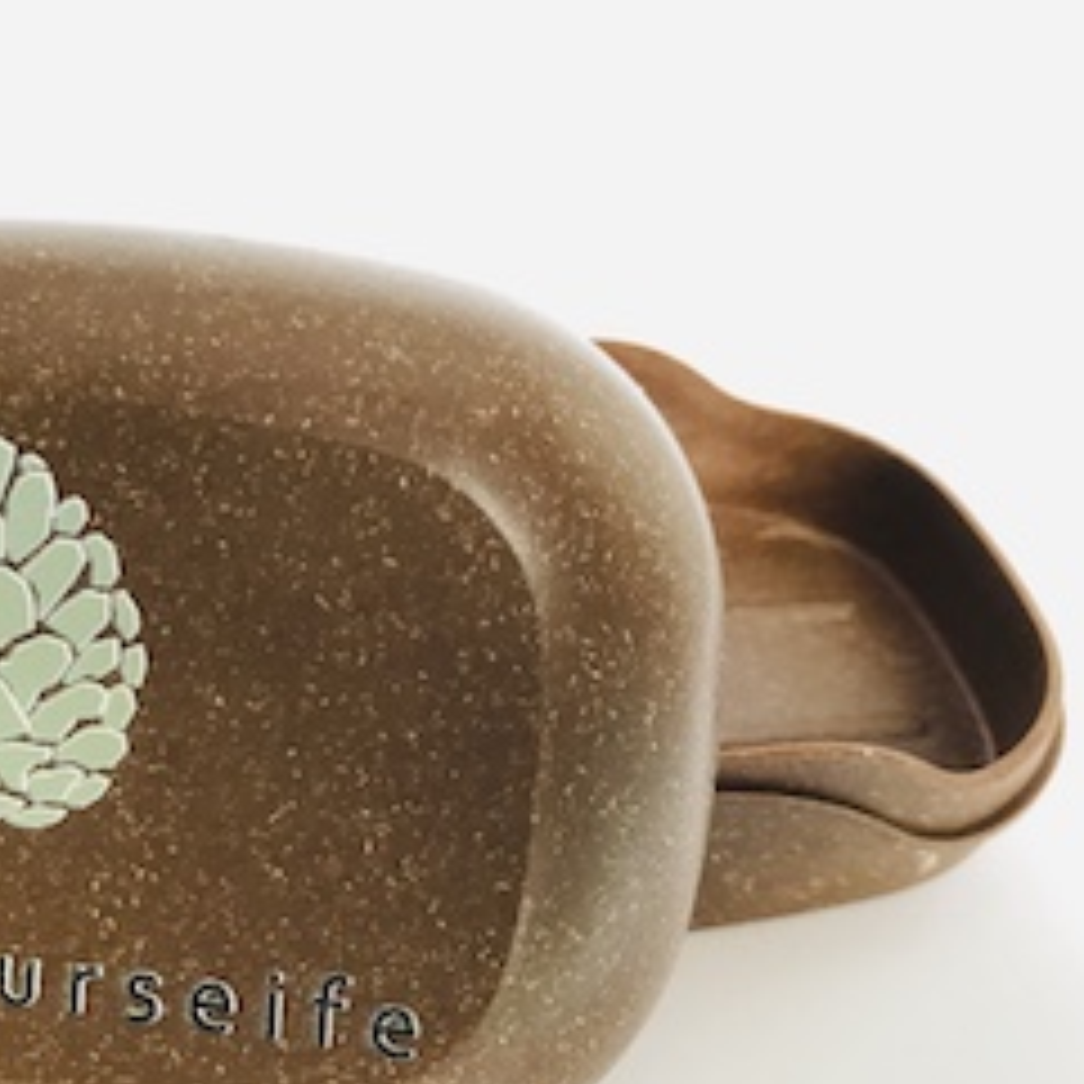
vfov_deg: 40.7
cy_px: 657
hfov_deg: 39.9
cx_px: 283
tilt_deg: -41.1
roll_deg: +2.3
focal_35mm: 41
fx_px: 1453
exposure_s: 1/33
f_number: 1.8
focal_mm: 3.99
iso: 32
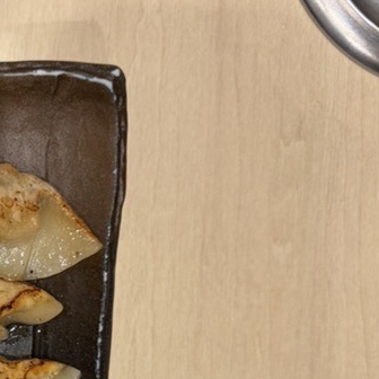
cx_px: -42
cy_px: 354
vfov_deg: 23.9
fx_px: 867
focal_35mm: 70
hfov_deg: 23.1
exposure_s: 1/50
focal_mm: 5.96
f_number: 1.6
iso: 64
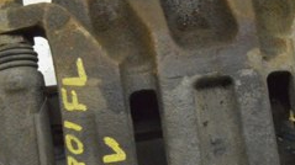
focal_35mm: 101
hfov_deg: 21.1
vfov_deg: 12.0
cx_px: 188
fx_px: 789
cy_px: 100
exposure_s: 1/15
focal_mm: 24
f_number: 20
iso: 6400
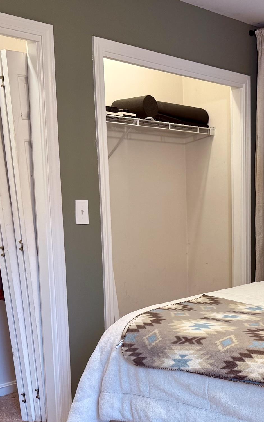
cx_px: 265
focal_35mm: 52
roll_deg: +0.3
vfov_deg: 38.5
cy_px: 272
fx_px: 599
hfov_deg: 23.8
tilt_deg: -7.1
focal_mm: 6.76
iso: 125
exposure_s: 1/60
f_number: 1.78
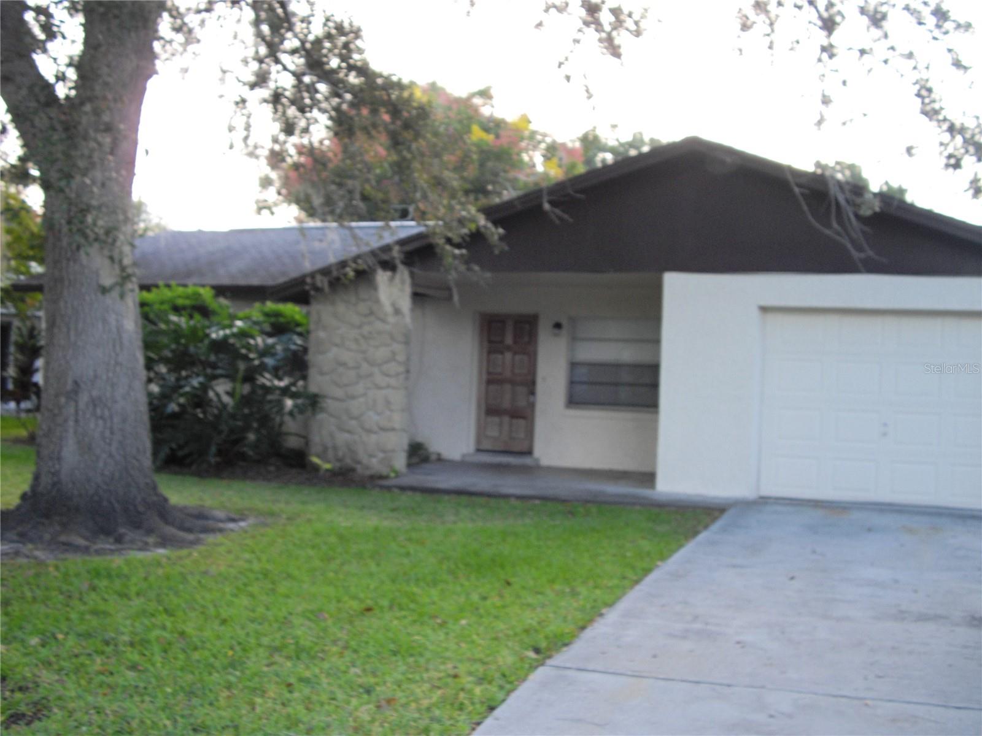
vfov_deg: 37.7
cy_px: 368
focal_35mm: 38
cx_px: 491
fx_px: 1078
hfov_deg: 49.0
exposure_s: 1/60
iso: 100
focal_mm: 7.9
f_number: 2.8
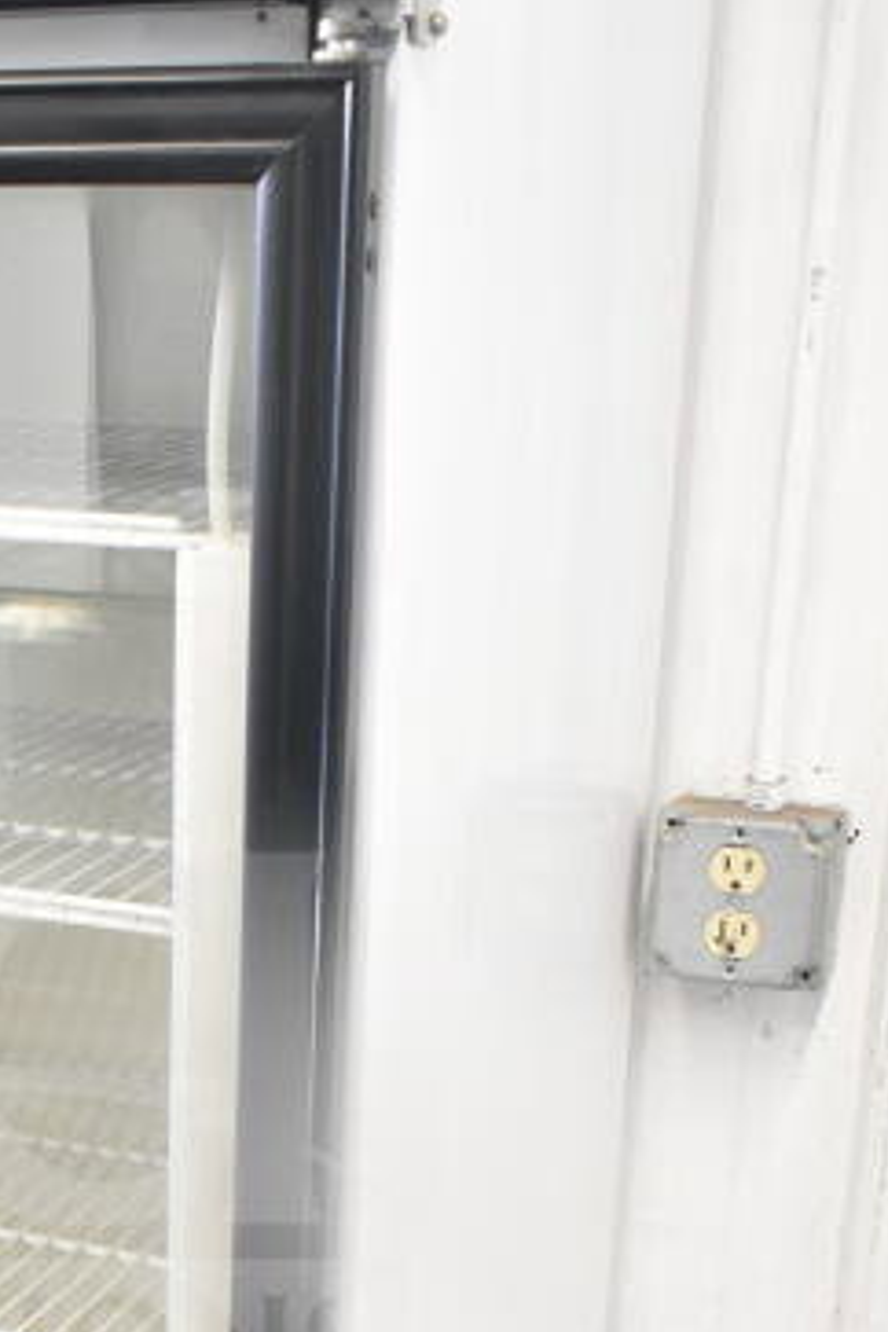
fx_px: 2516
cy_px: 1141
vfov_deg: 28.7
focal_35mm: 68
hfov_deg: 19.4
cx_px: -7
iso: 1600
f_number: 4
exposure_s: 1/60
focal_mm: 18
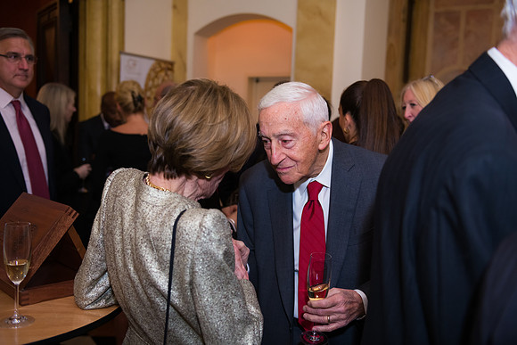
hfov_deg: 54.4
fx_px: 503
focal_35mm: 35
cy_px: 172
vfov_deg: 37.9
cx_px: 258
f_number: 3.2
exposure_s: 1/125
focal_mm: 35
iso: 1000
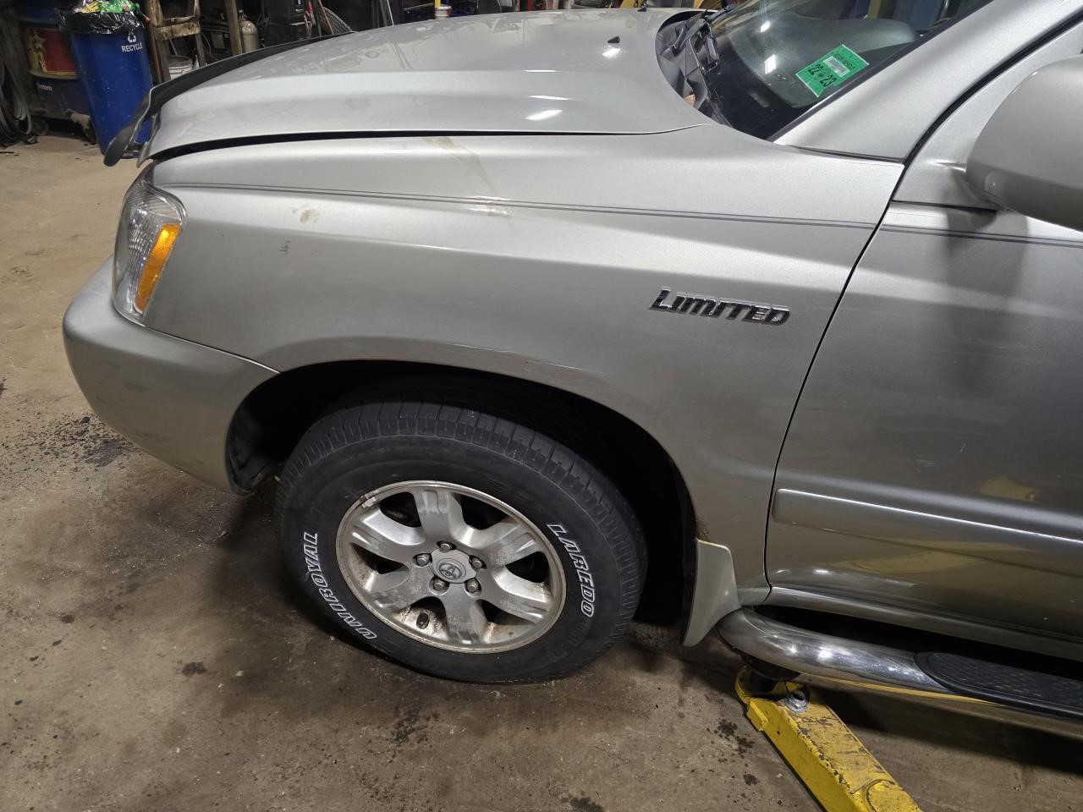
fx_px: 720
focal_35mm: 23
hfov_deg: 73.9
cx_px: 542
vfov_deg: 58.9
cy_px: 406
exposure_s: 1/120
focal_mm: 6.3
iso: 500
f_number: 1.7
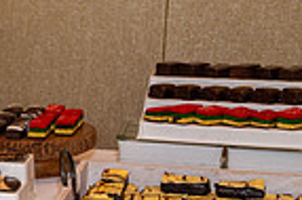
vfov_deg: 11.7
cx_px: -158
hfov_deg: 16.1
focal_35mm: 116
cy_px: 155
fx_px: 972
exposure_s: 1/250
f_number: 4
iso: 640
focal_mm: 28.5
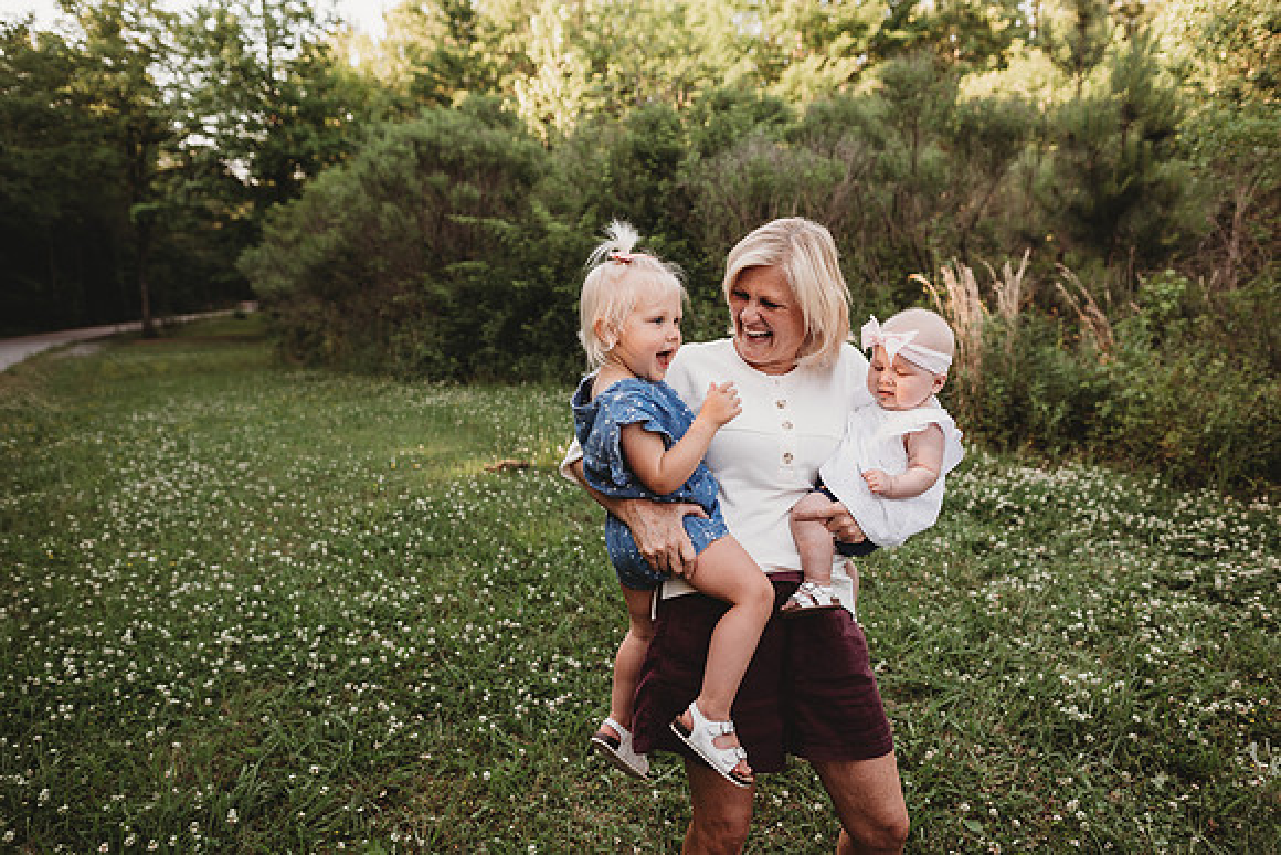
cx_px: 640
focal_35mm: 24
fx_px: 854
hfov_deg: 73.7
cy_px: 428
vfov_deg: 53.2
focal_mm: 24
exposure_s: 1/250
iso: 160
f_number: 2.8
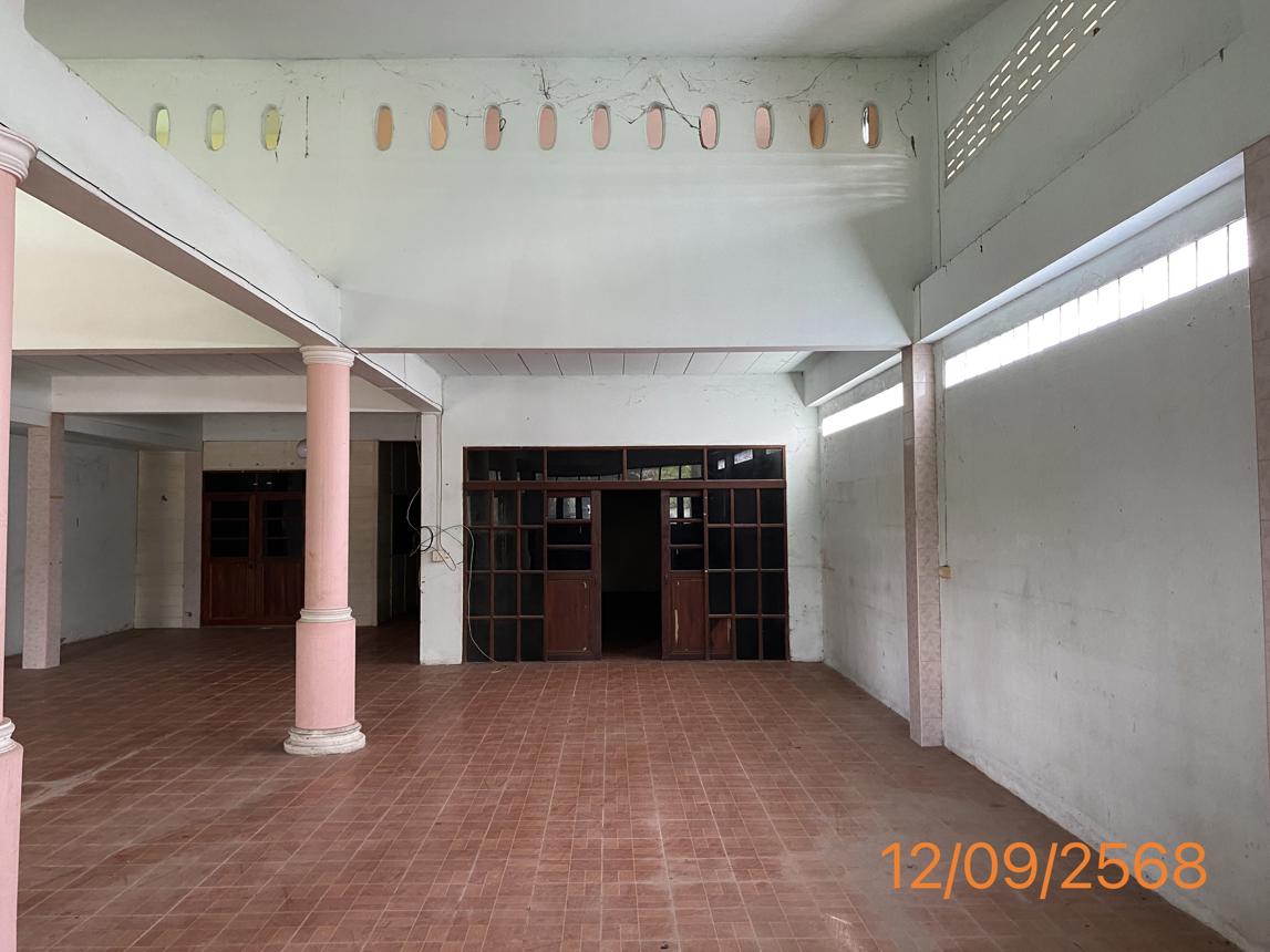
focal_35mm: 26
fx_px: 954
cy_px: 476
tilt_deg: +3.5
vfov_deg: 53.1
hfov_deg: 67.3
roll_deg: +0.6
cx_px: 635
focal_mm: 4.25
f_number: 1.8
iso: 250
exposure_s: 1/60
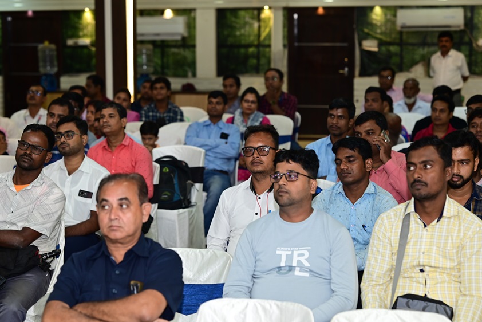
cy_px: 161
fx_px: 1138
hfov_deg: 23.9
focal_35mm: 85
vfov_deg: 16.1
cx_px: 241
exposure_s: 1/200
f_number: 3.5
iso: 800
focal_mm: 85
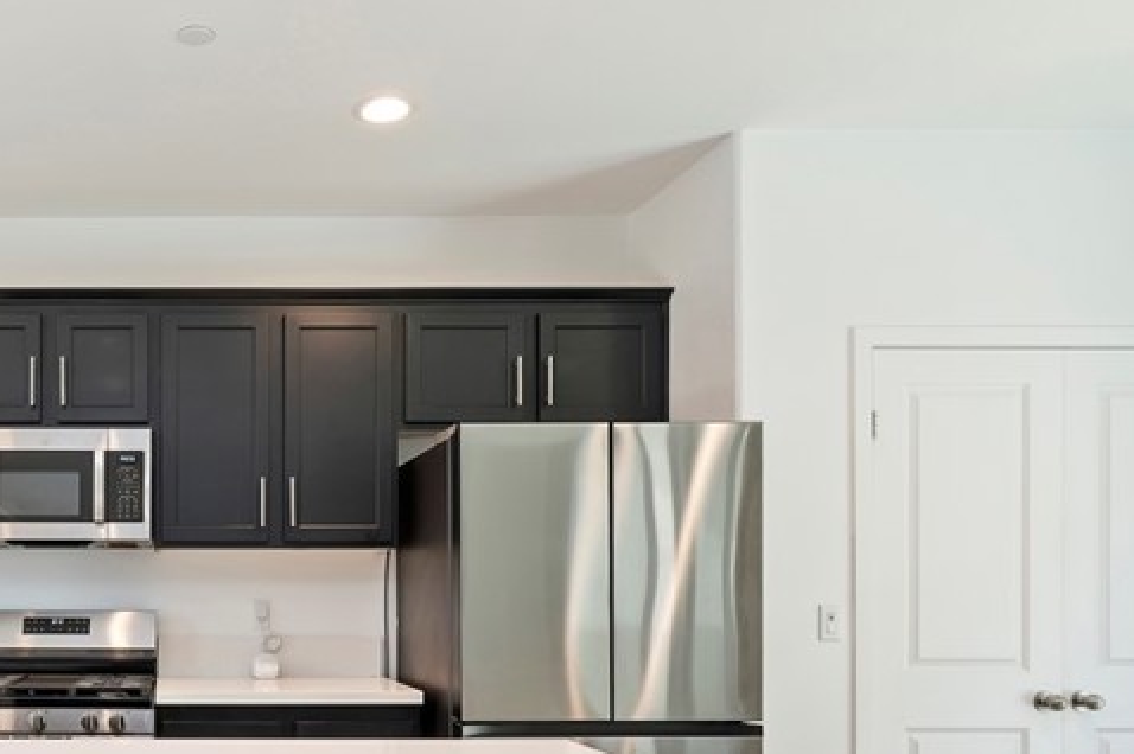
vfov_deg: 40.9
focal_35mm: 30
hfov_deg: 56.1
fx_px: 944
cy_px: 646
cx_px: 180
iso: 500
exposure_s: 1/8
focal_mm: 14
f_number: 10
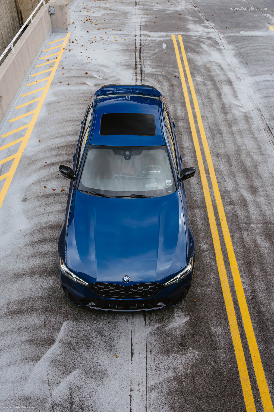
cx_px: 137
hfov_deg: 44.3
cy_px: 206
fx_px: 337
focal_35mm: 30
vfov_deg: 62.8
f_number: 7.1
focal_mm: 29.5
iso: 200
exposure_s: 1/100
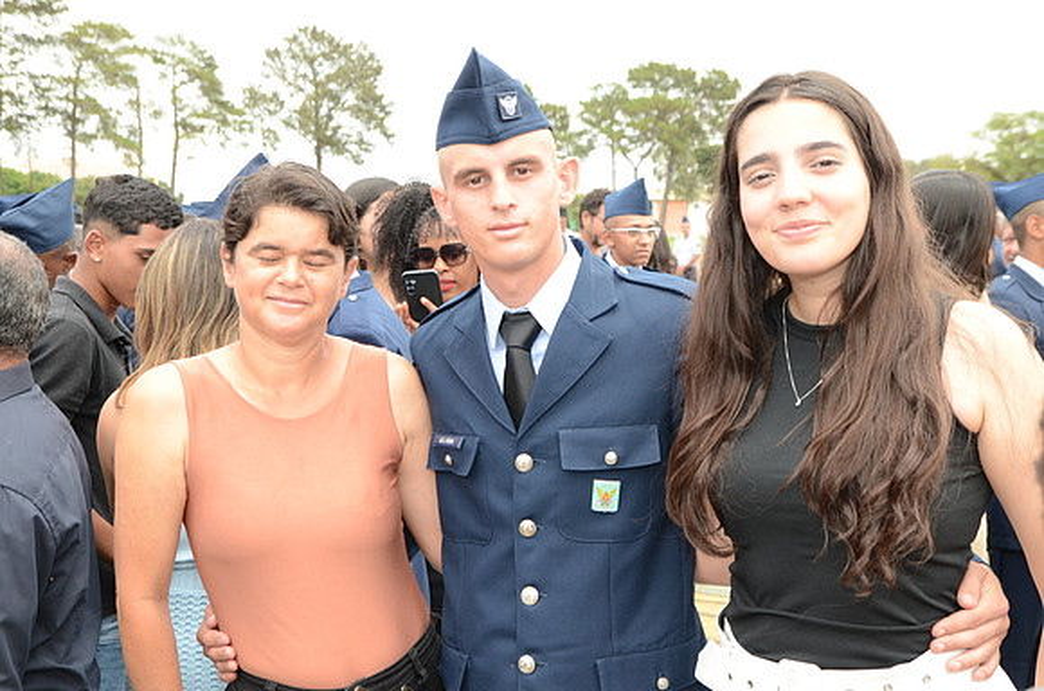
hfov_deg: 42.4
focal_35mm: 46
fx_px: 1346
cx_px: 522
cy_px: 346
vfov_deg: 28.8
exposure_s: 1/250
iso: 320
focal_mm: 31
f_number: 6.3
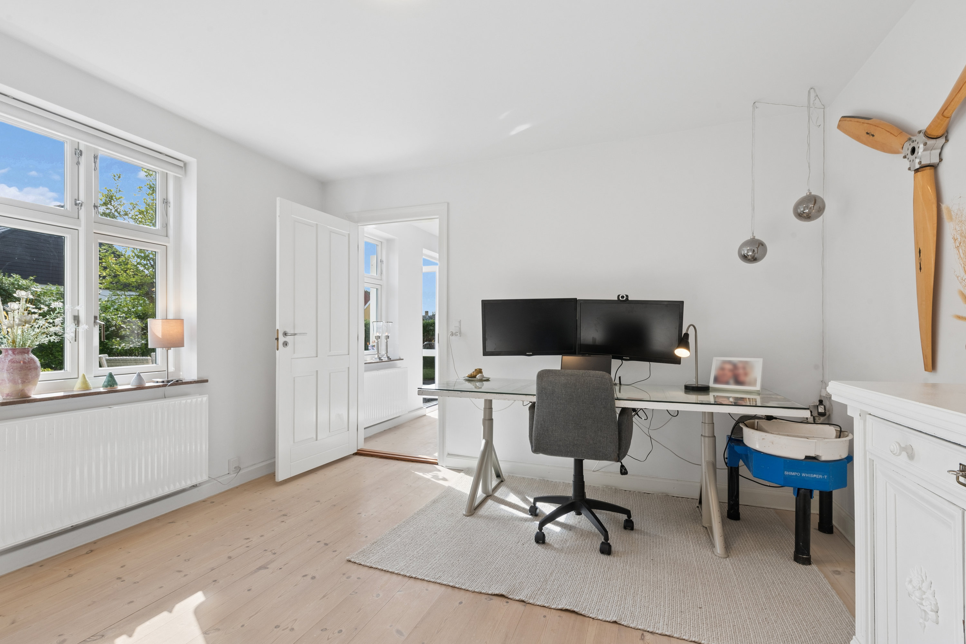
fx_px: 429
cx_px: 483
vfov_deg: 73.7
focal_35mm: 16
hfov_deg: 96.7
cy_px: 322
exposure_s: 1/50
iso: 400
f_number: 13
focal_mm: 16
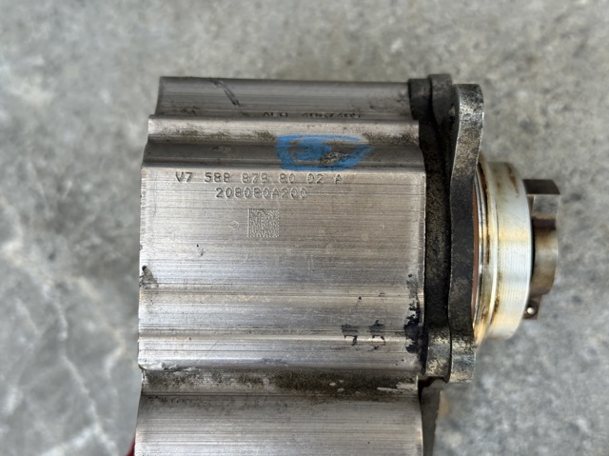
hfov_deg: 39.7
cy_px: 228
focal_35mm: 48
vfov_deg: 30.2
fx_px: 844
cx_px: 304
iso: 80
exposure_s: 1/193
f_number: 1.78
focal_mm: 6.76
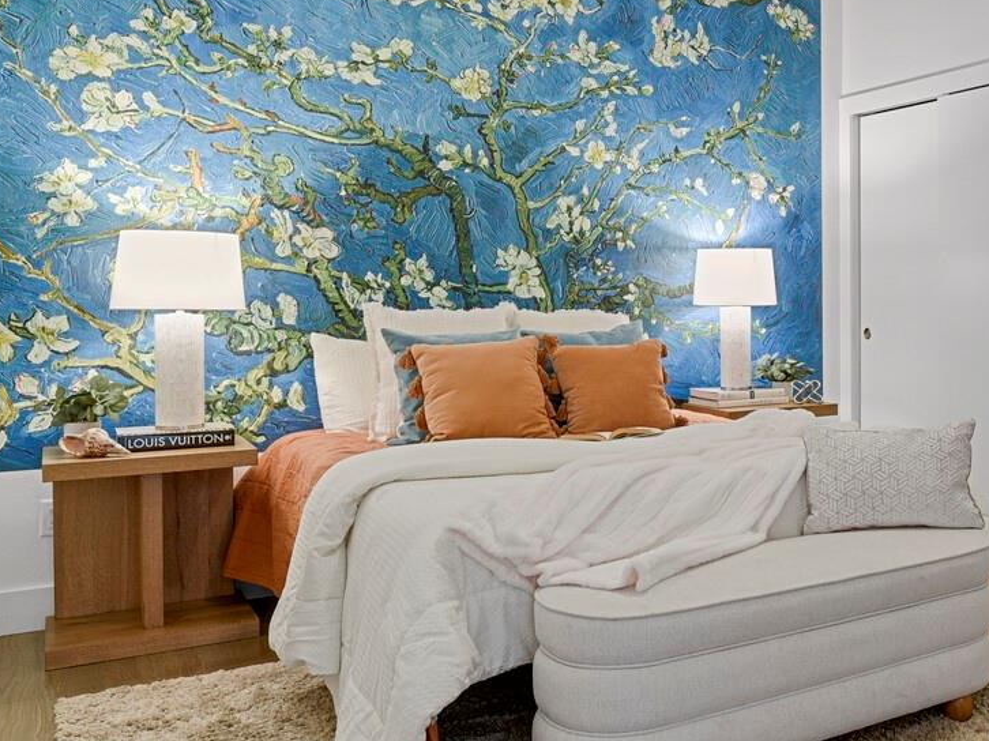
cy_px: 302
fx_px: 1028
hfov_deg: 46.0
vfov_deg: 39.5
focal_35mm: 36
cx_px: 905
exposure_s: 10
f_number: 8
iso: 250
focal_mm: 17
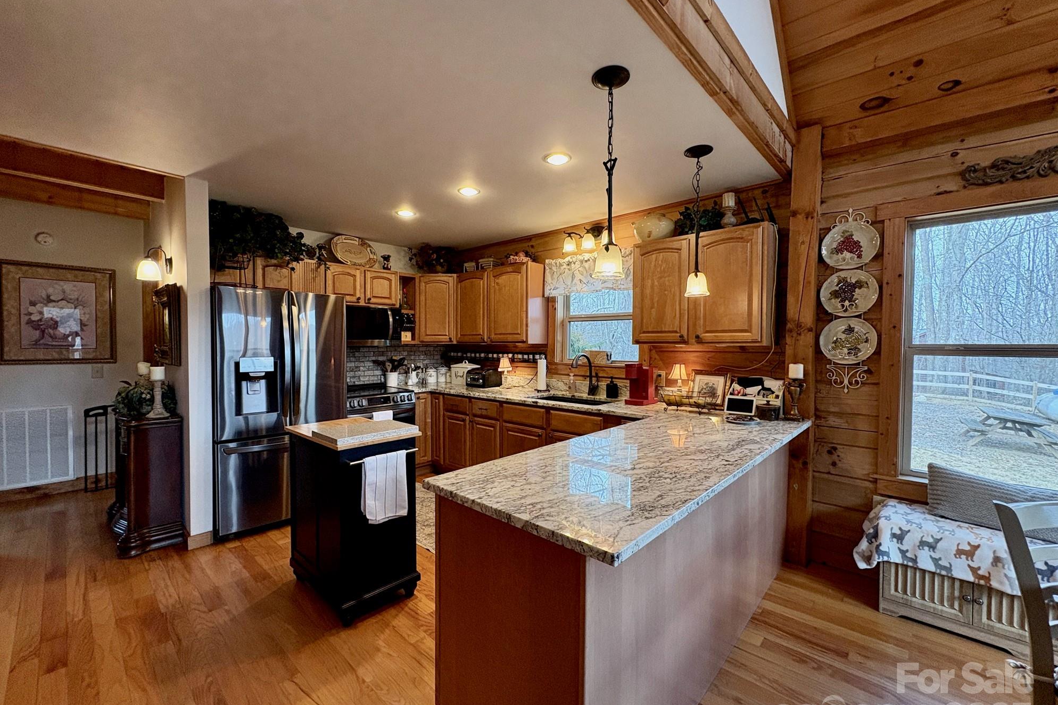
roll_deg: +0.2
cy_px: 354
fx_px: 441
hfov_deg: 100.4
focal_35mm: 15
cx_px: 527
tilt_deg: -1.5
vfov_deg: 77.3
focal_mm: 2.22
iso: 250
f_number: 2.2
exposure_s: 1/120
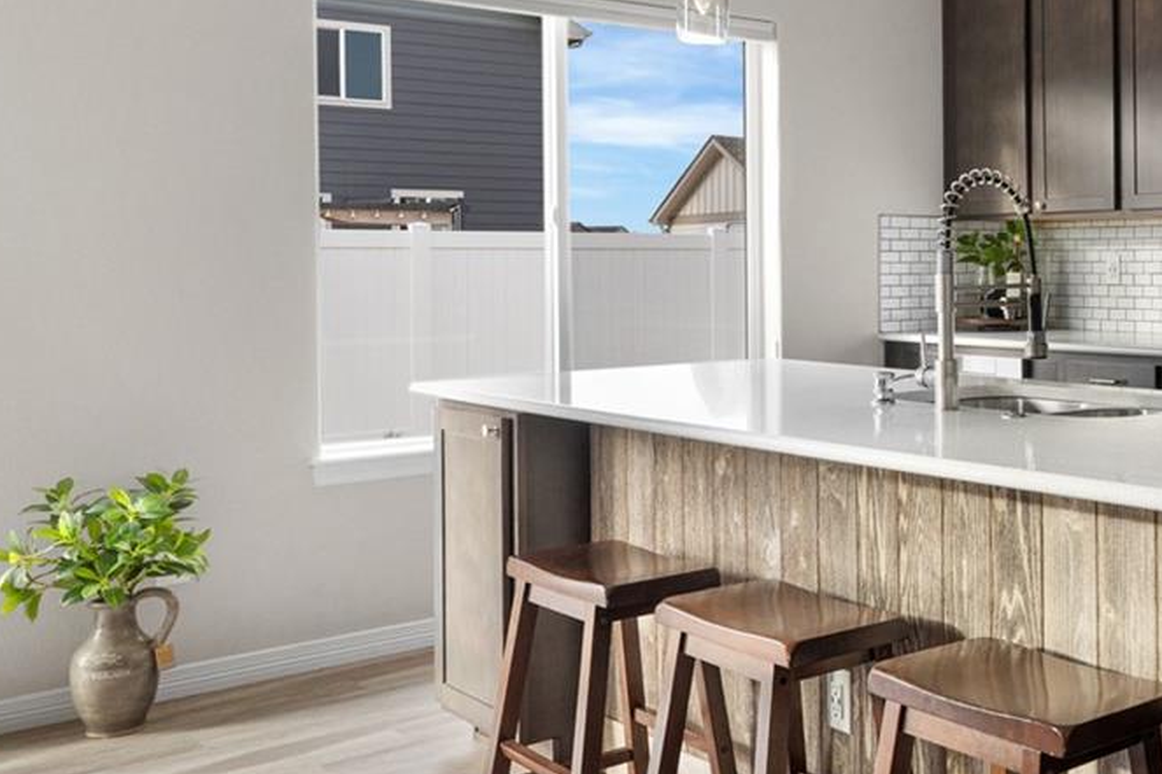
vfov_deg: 31.6
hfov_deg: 38.5
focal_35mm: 42
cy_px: 284
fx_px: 1362
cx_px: 1265
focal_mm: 17.5
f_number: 8
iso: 500
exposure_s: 1/6
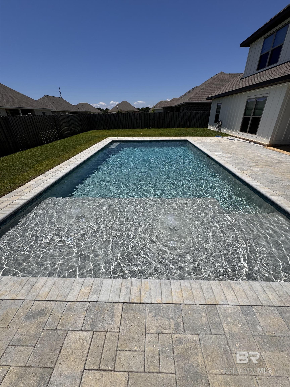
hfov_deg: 85.7
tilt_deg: -28.5
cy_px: 194
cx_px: 145
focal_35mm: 14
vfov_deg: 102.1
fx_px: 156
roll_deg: +0.8
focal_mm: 2.22
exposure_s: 1/4132
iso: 40
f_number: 2.2
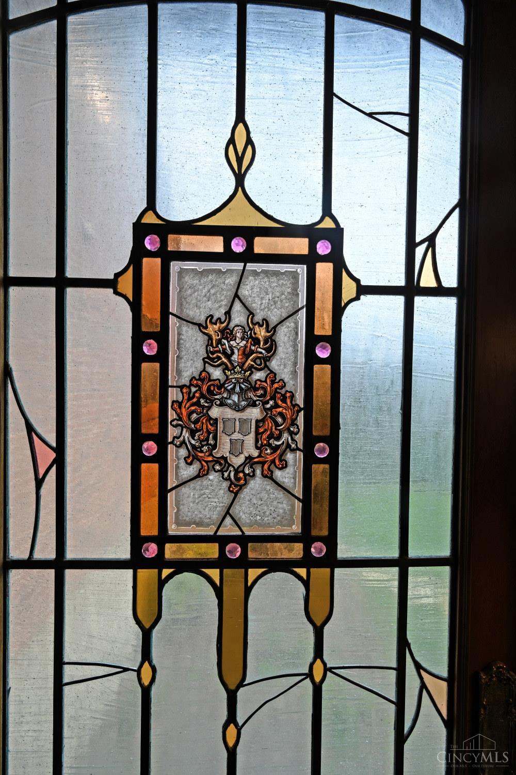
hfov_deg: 81.2
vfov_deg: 104.3
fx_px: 301
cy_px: 388
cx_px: 258
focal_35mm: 14
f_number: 5.6
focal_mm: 14
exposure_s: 1/250
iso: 125
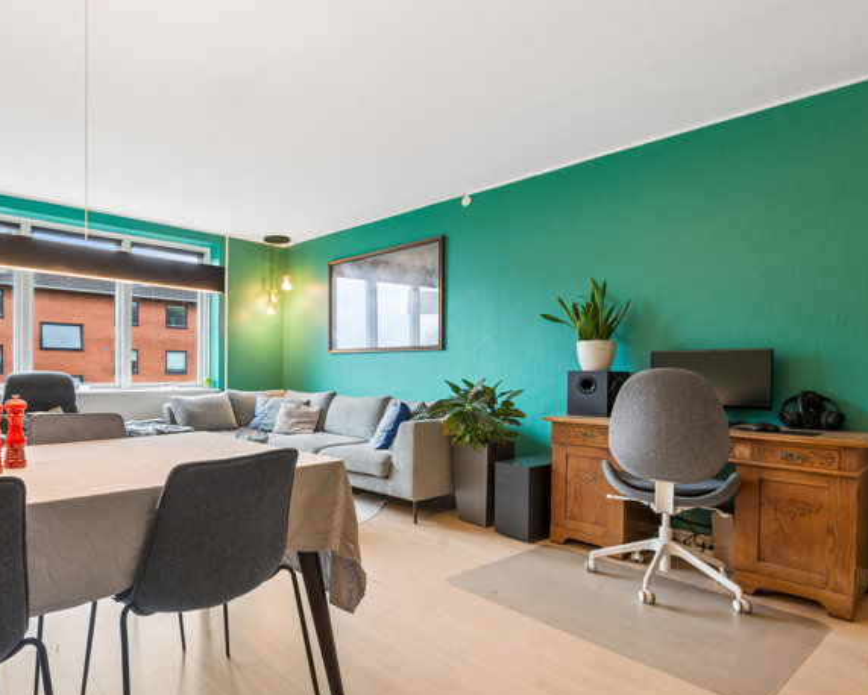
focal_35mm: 21
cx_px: 279
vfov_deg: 65.5
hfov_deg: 74.8
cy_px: 366
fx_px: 540
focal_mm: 16
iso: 200
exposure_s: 1/5
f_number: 9
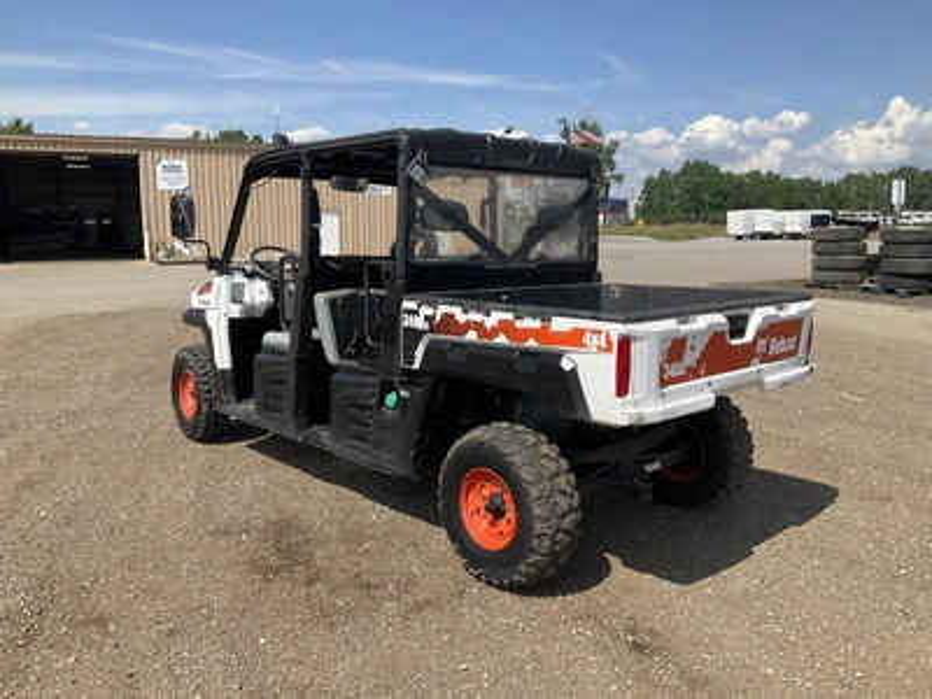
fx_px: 781
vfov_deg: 48.2
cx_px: 466
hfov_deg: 61.7
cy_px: 350
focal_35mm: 29
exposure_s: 1/1912
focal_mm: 3
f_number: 1.8
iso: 25
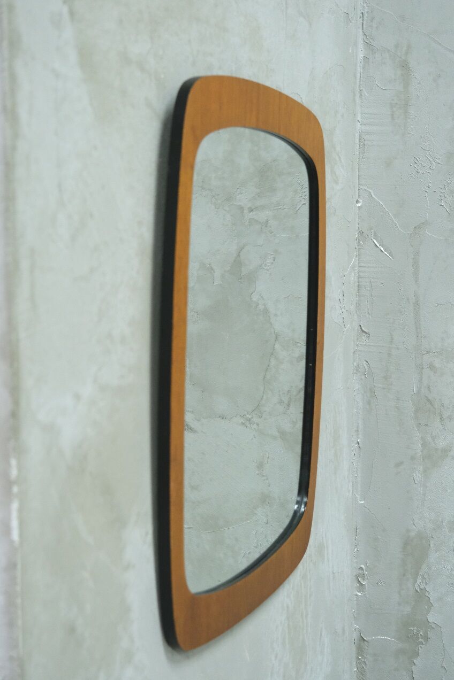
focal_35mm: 54
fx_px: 1021
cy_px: 340
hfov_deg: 25.1
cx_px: 227
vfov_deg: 36.9
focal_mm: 35.8
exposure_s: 1/52
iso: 5000
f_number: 4
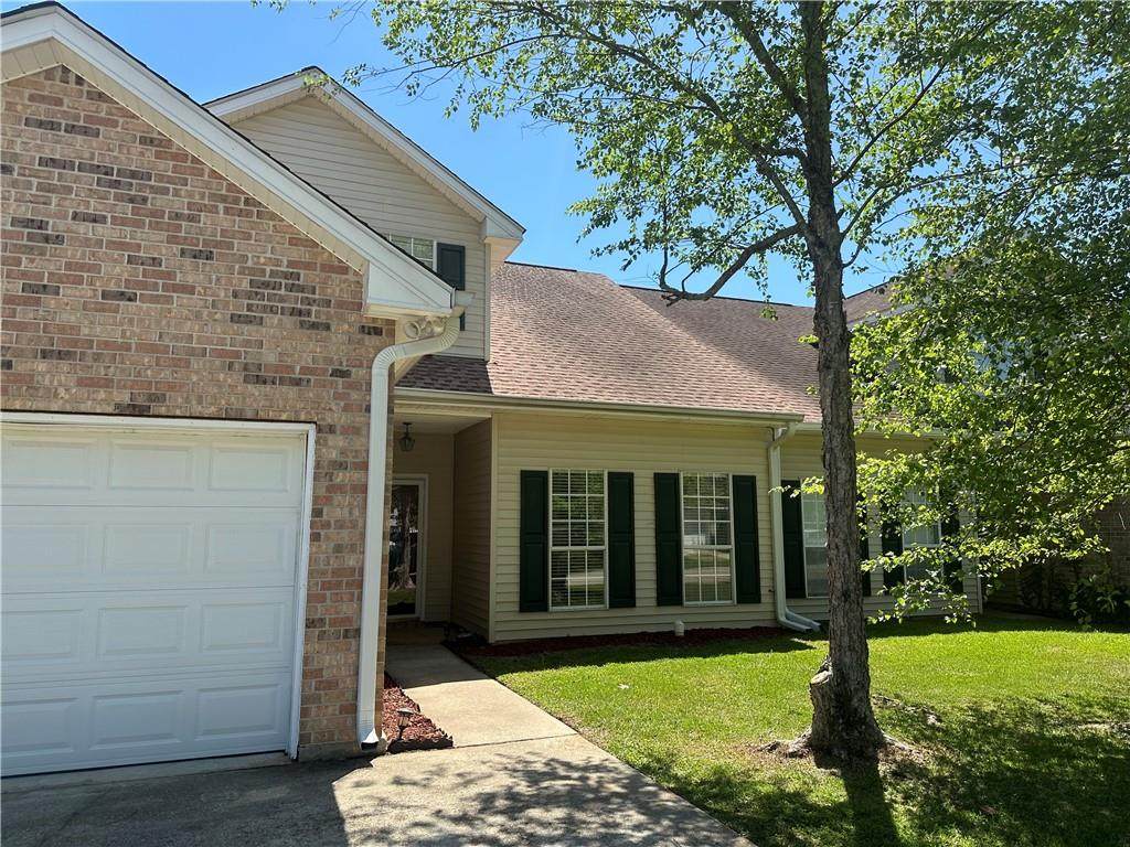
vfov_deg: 56.8
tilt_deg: +7.9
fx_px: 783
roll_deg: +0.5
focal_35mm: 24
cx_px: 565
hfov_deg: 71.6
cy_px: 424
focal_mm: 6.86
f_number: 1.78
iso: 80
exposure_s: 1/2353
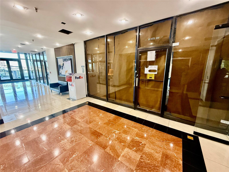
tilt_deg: -10.6
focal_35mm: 14
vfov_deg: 85.7
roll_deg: -0.5
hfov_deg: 102.1
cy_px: 86
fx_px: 93
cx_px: 114
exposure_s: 1/60
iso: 500
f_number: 2.2
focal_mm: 2.22
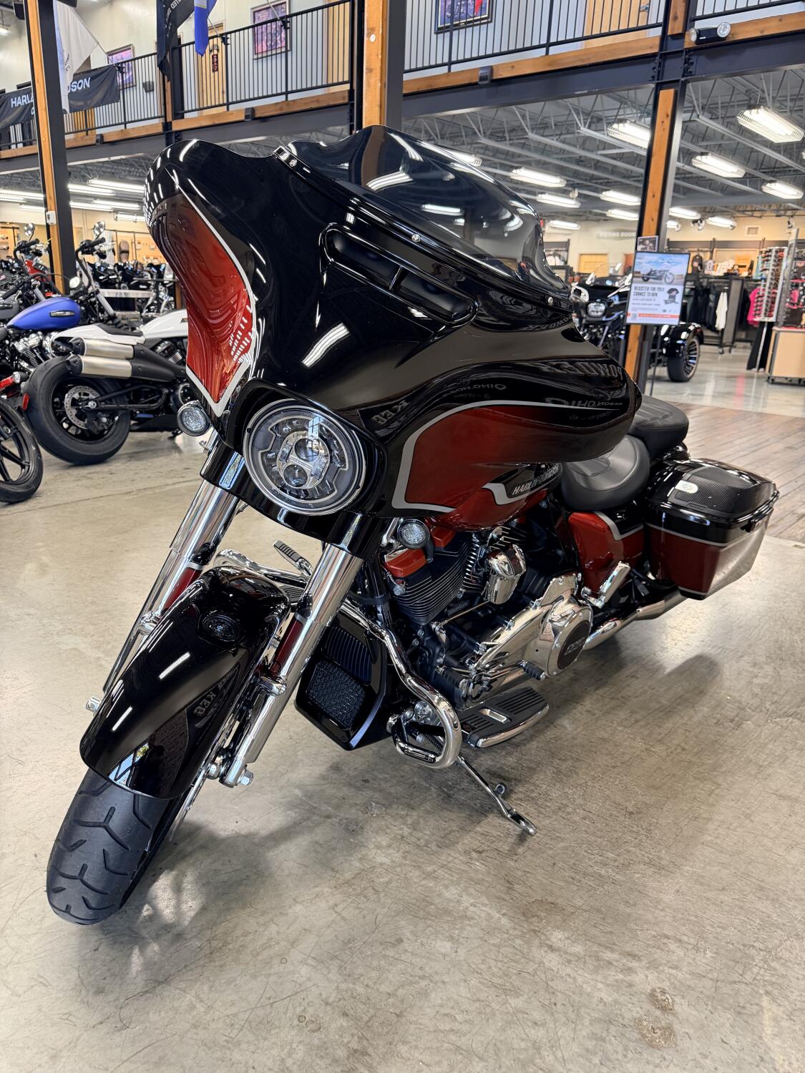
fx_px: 744
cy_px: 536
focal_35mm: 24
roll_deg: -2.3
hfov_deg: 56.8
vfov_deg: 71.6
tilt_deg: -18.5
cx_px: 402
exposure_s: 1/60
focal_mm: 6.76
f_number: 1.78
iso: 320
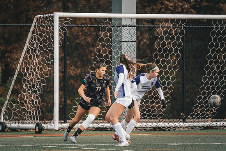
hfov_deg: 4.4
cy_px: 88
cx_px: 94
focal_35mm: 467
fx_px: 2931
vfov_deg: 2.9
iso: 800
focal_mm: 400
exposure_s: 1/800
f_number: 6.3
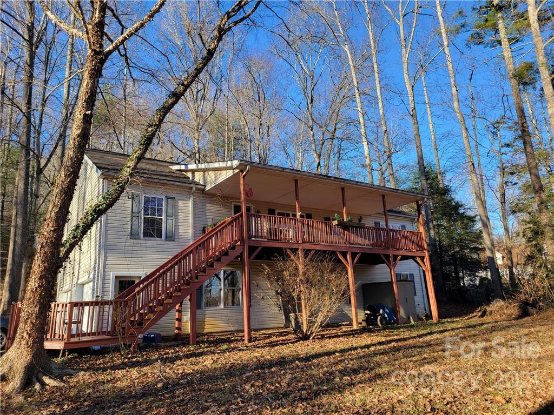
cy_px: 208
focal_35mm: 26
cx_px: 277
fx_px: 416
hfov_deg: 67.3
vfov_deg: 53.1
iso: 40
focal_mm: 5.4
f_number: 1.8
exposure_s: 1/536
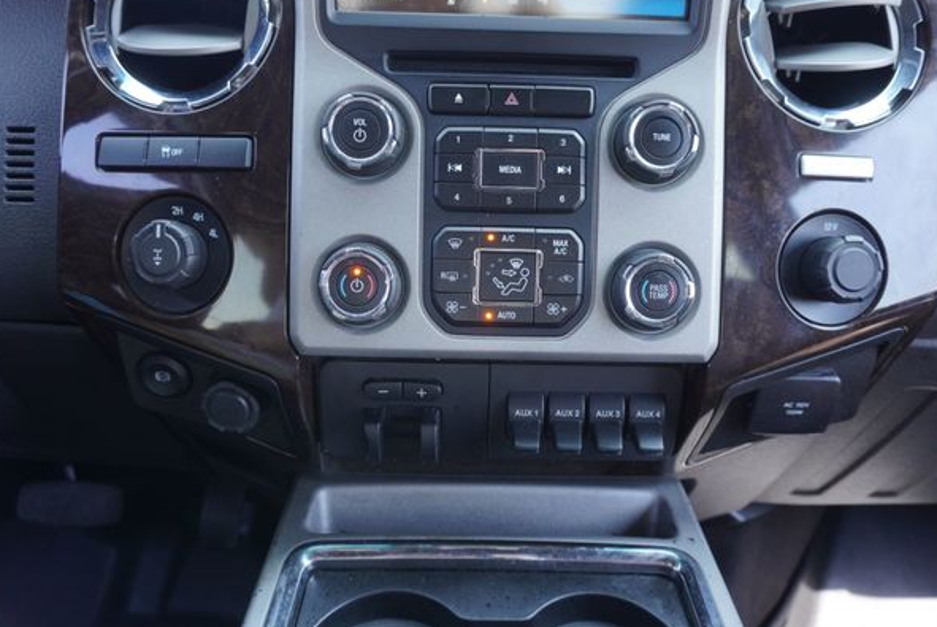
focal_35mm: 26
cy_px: 290
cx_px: 472
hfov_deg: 69.4
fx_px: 677
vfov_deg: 49.6
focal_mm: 16
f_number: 4
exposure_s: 1/60
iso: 400
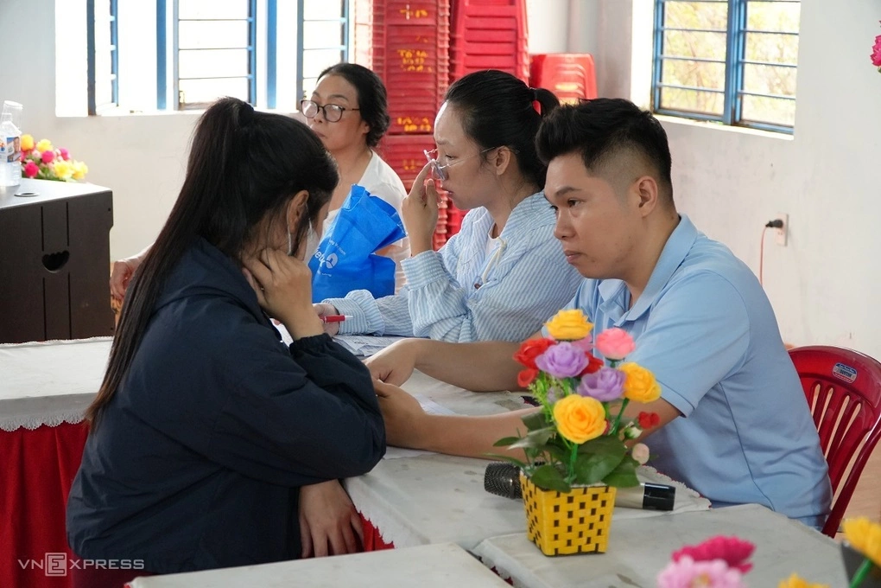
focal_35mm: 56
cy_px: 294
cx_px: 440
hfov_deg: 35.9
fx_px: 1358
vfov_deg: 24.4
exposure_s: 1/160
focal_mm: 37
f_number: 4
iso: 2000
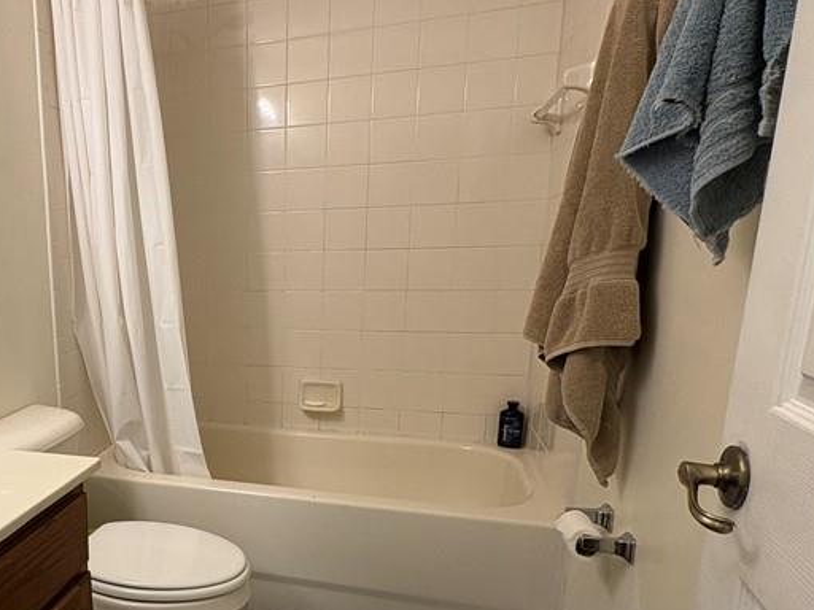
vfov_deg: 49.1
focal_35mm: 28
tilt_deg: -12.2
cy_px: 392
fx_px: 658
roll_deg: +2.2
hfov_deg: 58.7
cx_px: 167
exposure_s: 1/60
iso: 160
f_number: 2.2
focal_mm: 2.22
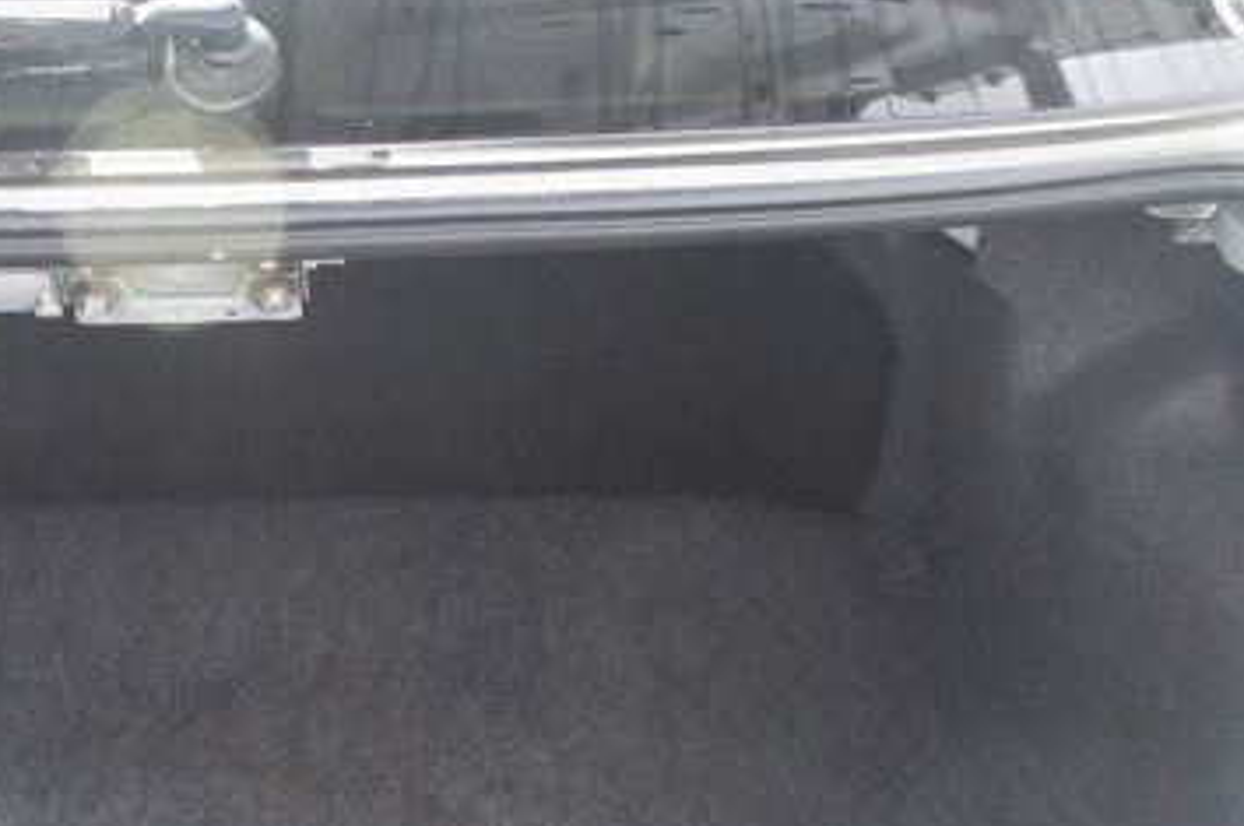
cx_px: 260
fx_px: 2105
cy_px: 520
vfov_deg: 22.1
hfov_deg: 32.1
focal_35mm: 61
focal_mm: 18
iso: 400
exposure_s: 1/125
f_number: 5.6
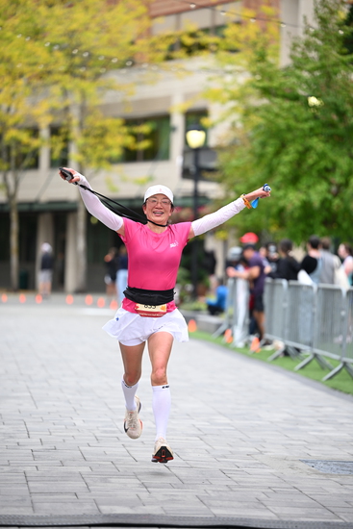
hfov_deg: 9.2
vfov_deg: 13.7
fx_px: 2205
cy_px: 264
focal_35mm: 150
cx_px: 176
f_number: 2.8
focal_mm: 150
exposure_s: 1/1600
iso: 640
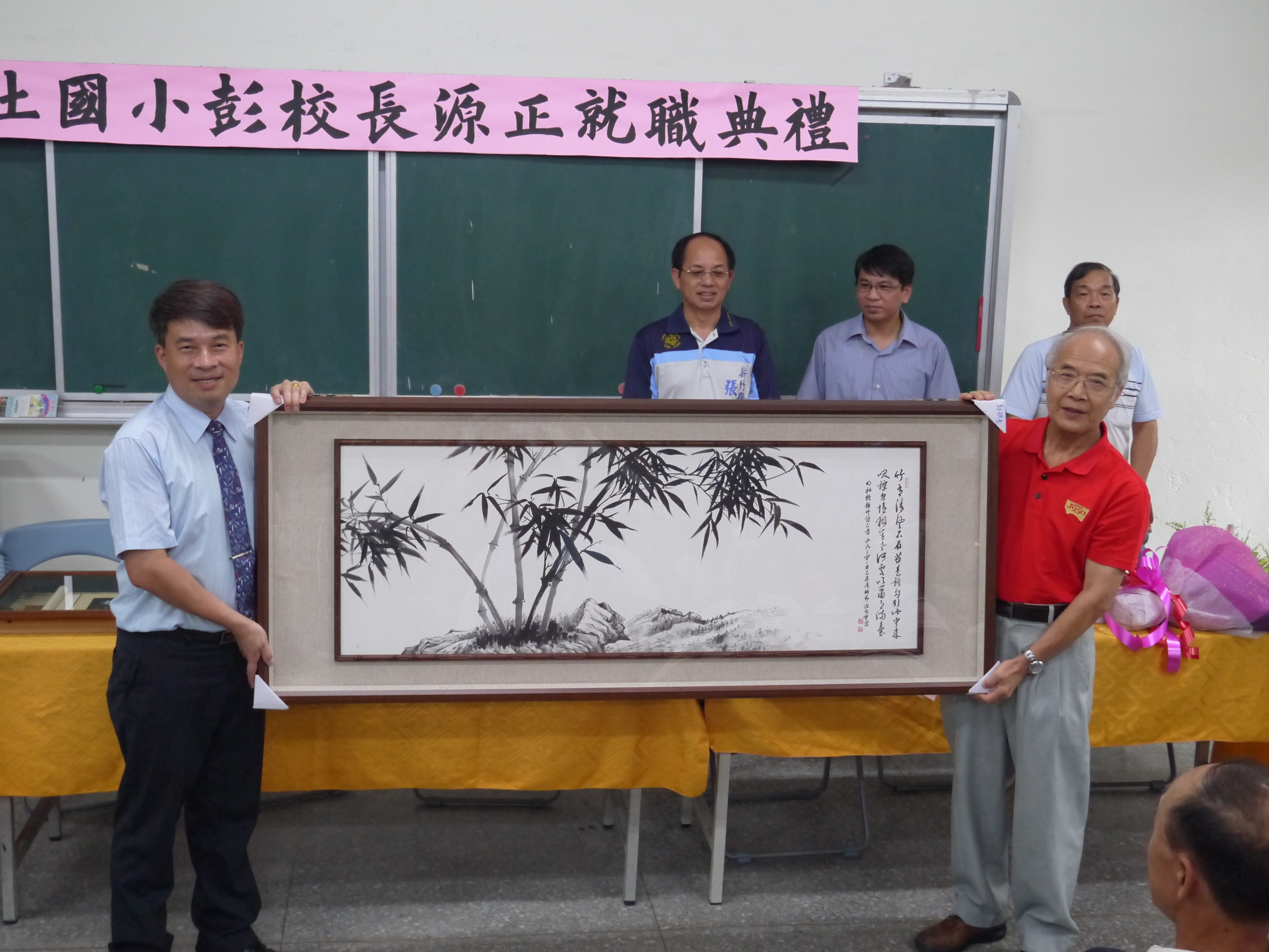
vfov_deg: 32.9
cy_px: 476
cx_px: 634
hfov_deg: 42.9
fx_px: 1613
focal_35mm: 44
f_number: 4.7
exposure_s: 1/60
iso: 1000
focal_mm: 22
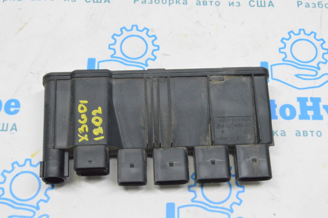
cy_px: 109
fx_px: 519
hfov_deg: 35.1
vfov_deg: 23.7
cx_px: 164
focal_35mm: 57
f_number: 20
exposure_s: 1/15
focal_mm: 38
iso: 6400
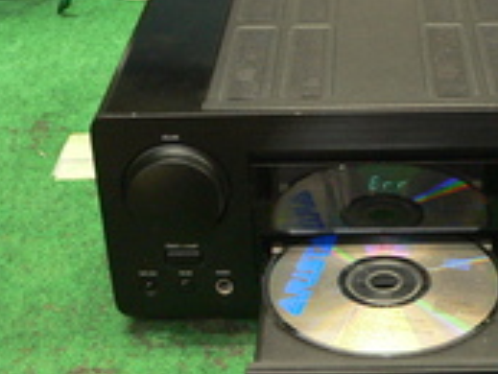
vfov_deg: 18.7
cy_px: 177
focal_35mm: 79
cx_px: 389
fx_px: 1137
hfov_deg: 24.4
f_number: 2.8
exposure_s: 1/8
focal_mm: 6
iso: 200
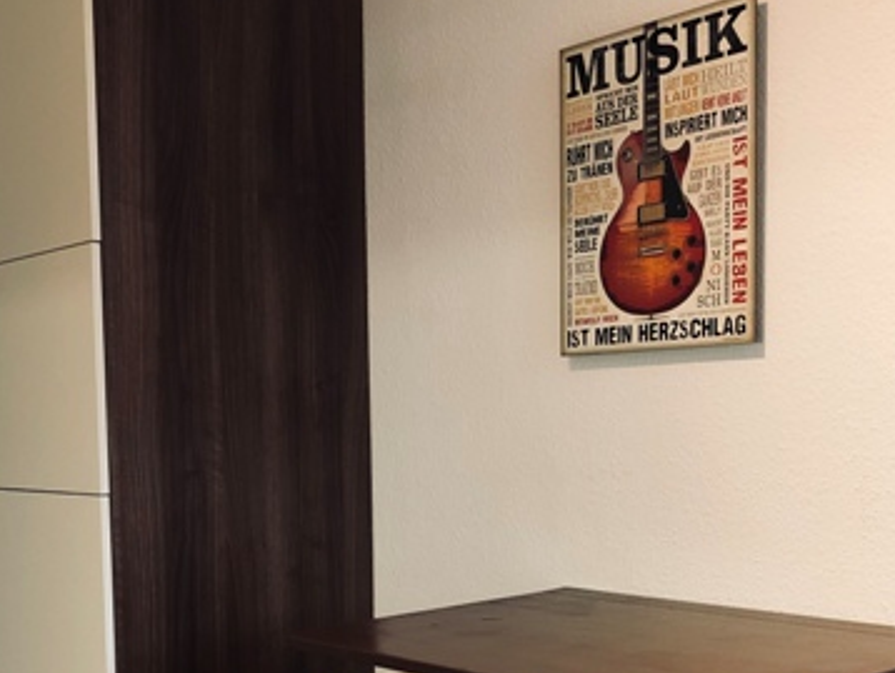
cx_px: 502
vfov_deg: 28.5
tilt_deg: -2.8
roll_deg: +0.2
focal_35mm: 50
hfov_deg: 38.1
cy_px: 548
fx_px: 1294
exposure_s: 1/17
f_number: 1.8
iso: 40
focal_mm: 3.99
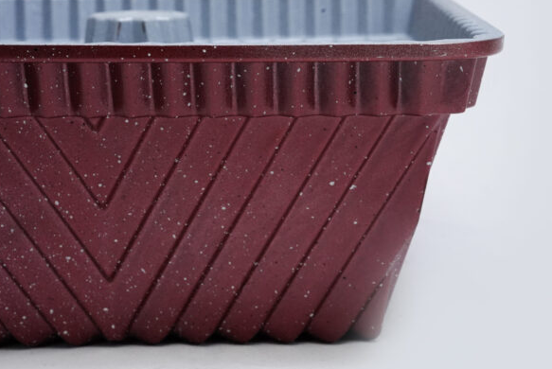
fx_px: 1289
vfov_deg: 16.3
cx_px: 294
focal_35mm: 84
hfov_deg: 24.2
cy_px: 166
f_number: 16
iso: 6400
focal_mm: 70
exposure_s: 1/160
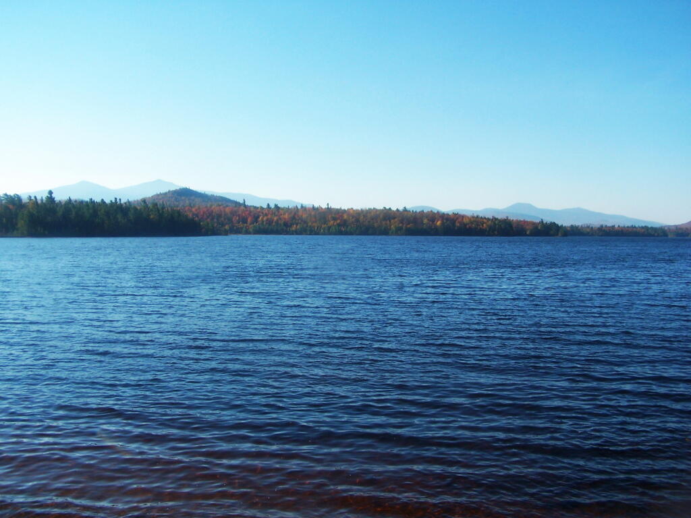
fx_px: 759
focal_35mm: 38
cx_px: 346
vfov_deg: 37.7
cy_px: 259
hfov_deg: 49.0
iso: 80
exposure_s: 1/800
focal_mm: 6.3
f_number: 4
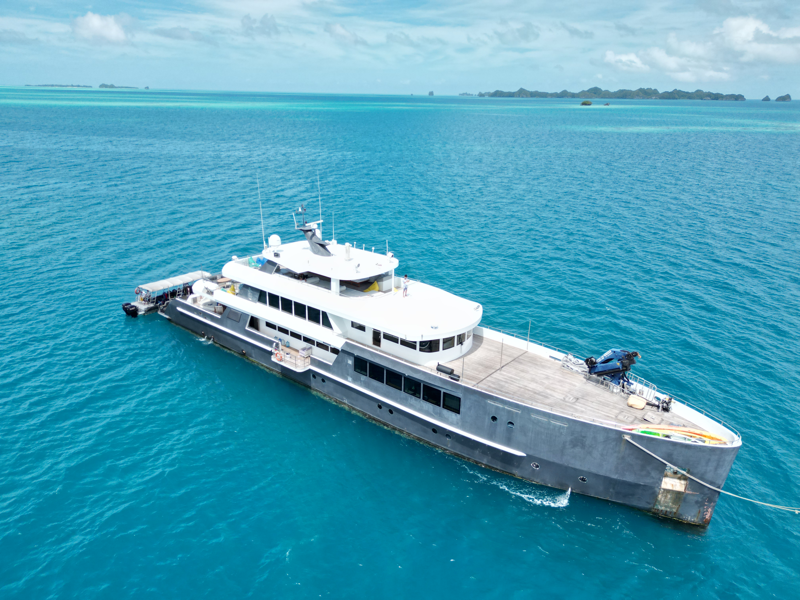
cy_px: 300
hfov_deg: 71.6
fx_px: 555
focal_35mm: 24
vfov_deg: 56.8
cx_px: 400
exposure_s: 1/3200
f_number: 1.7
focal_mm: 6.72
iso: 200
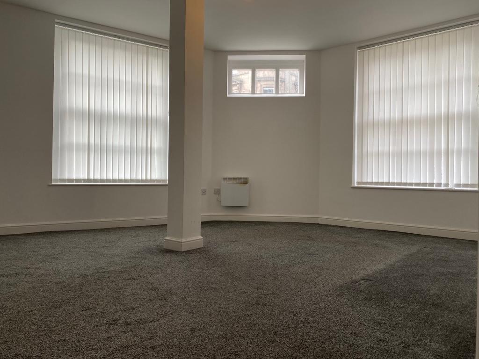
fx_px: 360
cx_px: 240
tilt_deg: -0.3
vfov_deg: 53.1
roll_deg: -0.1
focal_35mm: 26
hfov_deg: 67.3
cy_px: 180
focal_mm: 4.25
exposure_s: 1/100
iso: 64
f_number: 1.8
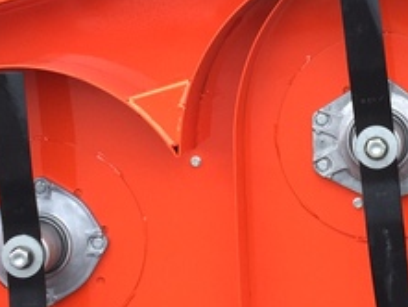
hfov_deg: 18.4
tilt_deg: -5.5
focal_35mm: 105
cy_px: 67
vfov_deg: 14.0
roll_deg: +2.0
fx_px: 1238
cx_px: 375
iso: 32
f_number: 2.2
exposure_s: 1/60
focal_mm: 4.15
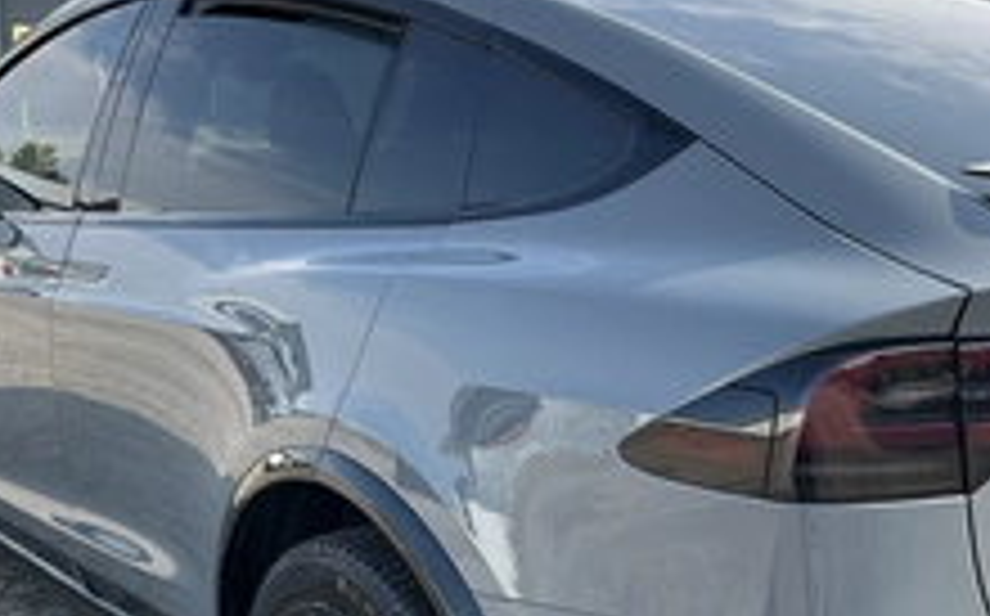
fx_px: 1509
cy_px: 504
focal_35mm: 56
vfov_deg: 22.7
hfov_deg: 36.2
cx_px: 594
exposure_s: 1/478
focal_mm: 3
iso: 25
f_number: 1.8
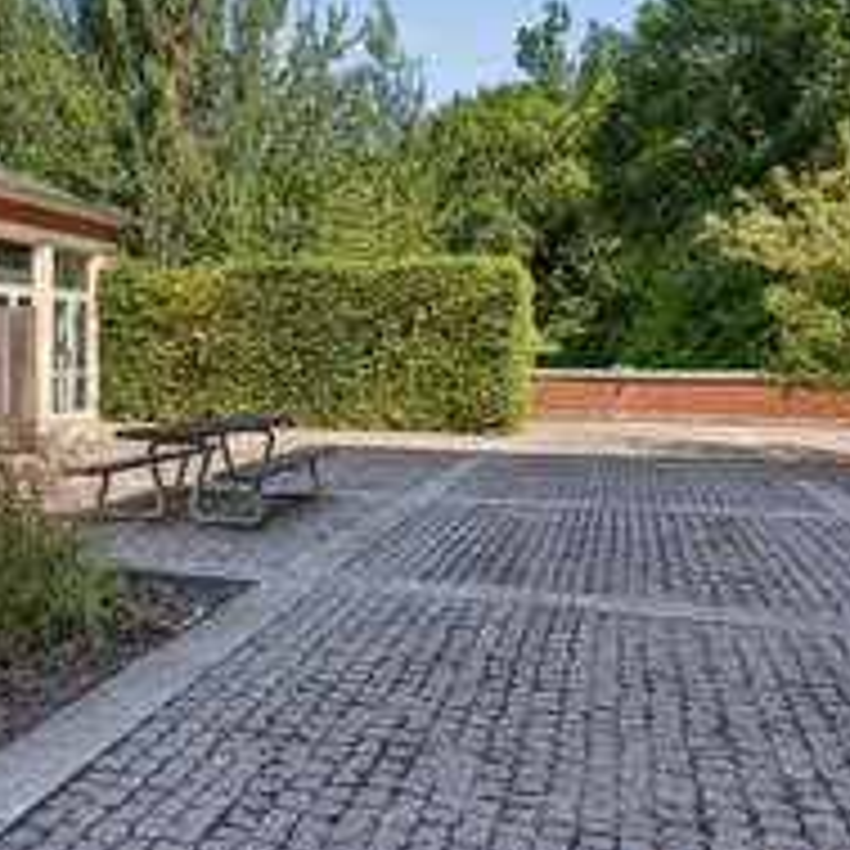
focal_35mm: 34
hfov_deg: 47.5
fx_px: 945
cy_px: 324
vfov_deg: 48.0
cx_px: 268
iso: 200
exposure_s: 1/60
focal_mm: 12
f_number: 8
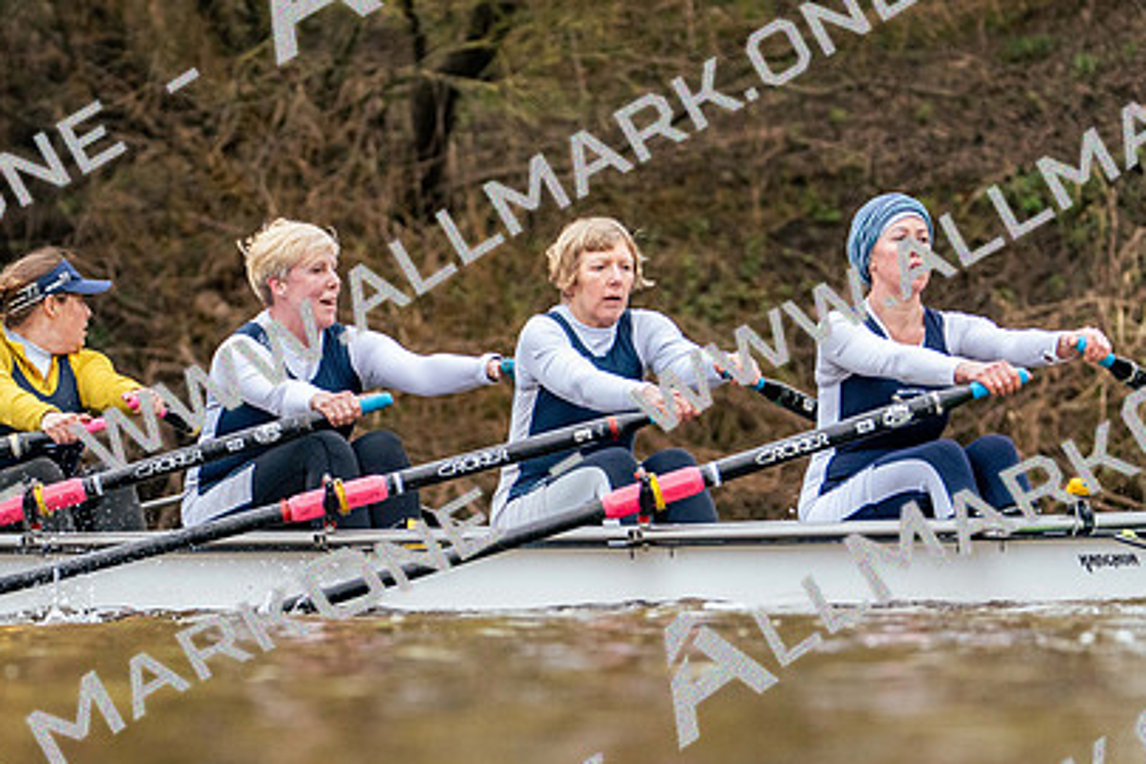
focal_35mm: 488
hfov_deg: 4.2
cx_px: 422
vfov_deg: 2.8
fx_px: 15533
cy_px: 480
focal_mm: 341
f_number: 6.3
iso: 4000
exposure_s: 1/1600
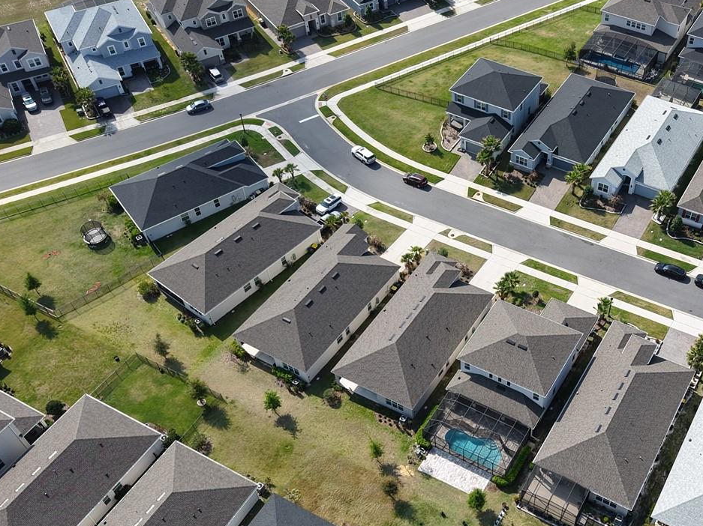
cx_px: 497
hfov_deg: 44.7
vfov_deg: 34.9
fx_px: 832
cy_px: 333
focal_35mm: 41
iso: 110
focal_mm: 8.67
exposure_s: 1/2500
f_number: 1.8
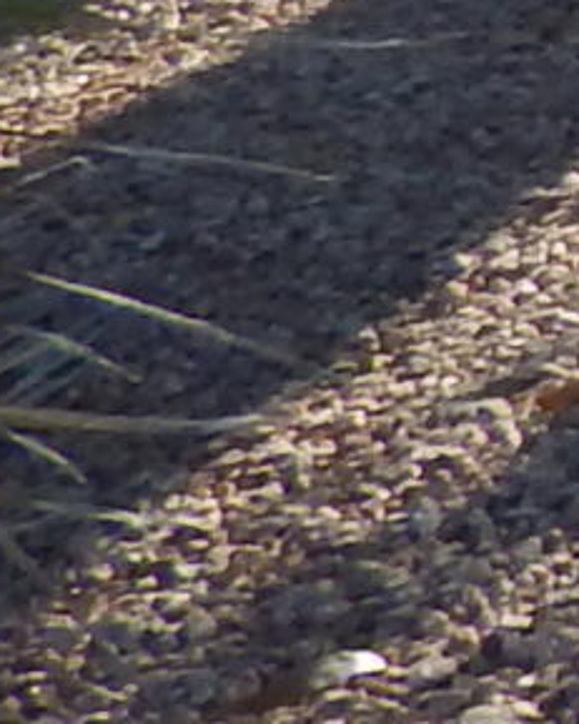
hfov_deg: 4.8
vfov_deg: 7.6
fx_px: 4779
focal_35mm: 223
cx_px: 3527
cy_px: -1468
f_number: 3
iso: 125
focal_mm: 4
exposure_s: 1/800
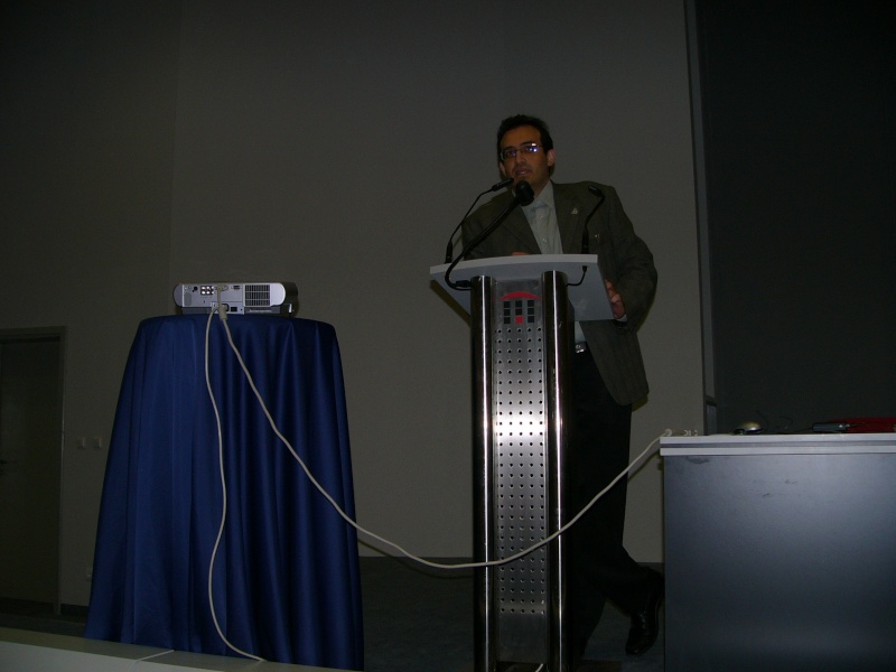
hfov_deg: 51.4
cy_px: 336
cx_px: 448
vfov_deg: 39.7
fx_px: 932
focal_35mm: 36
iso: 50
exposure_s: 1/80
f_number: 2.8
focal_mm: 6
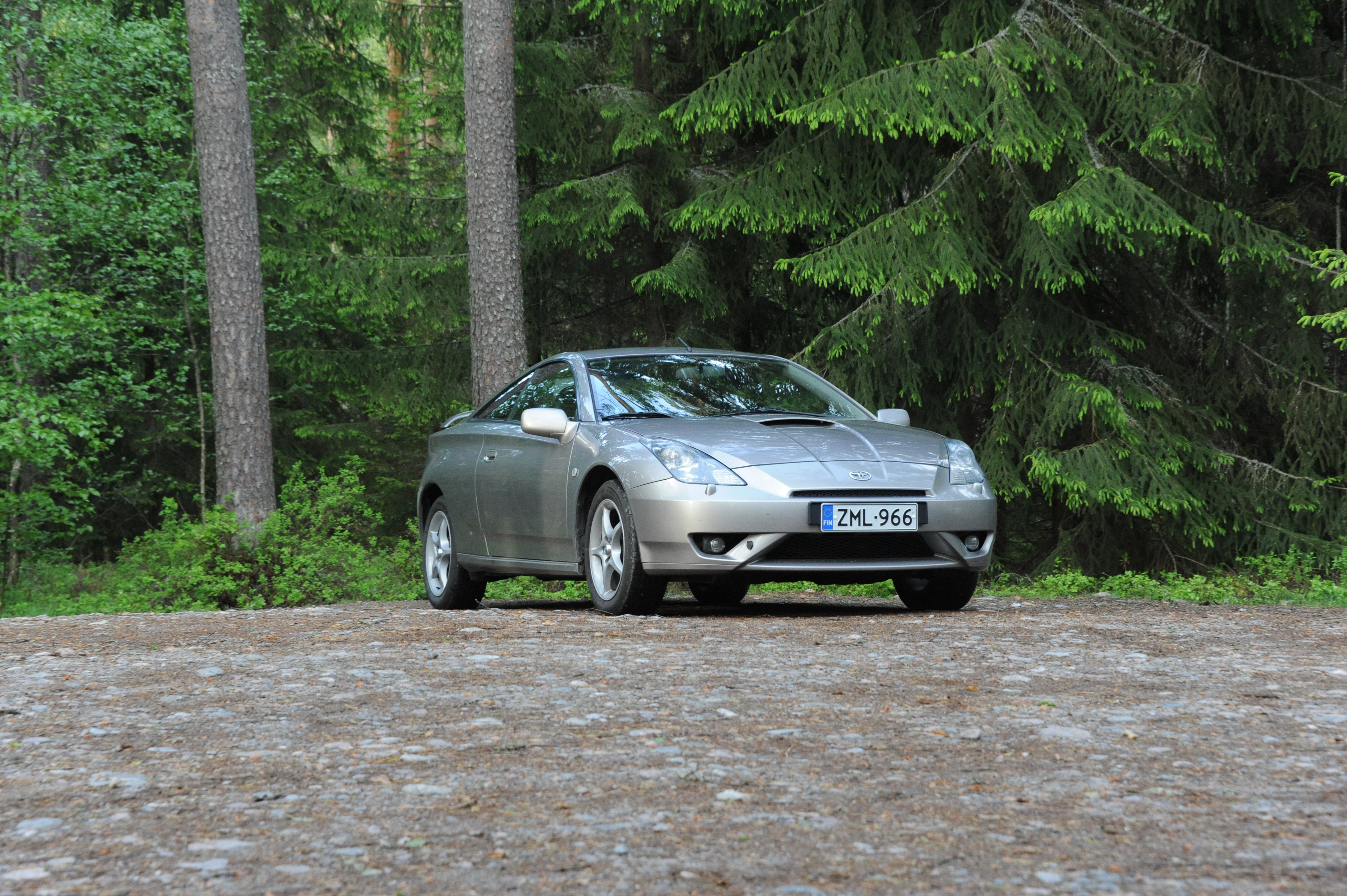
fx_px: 2692
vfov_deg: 18.9
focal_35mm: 72
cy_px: 448
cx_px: 674
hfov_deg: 28.1
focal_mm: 72
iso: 3200
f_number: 7.1
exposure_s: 1/200
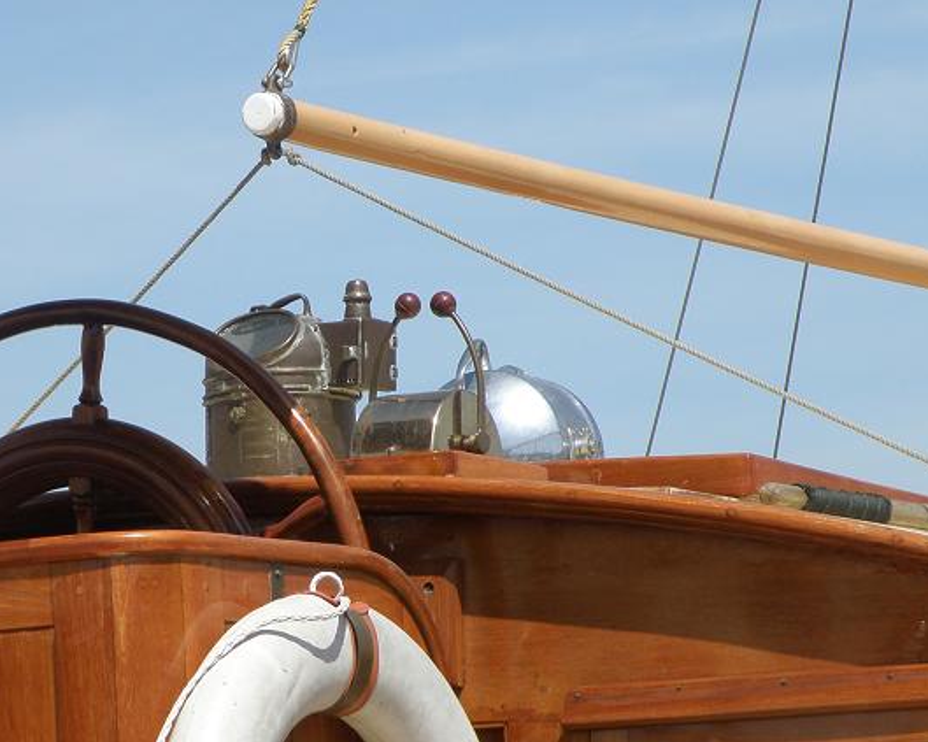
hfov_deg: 8.8
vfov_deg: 7.0
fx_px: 6041
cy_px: 606
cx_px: 287
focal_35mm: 220
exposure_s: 1/500
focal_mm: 21.47
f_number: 5.6
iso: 64
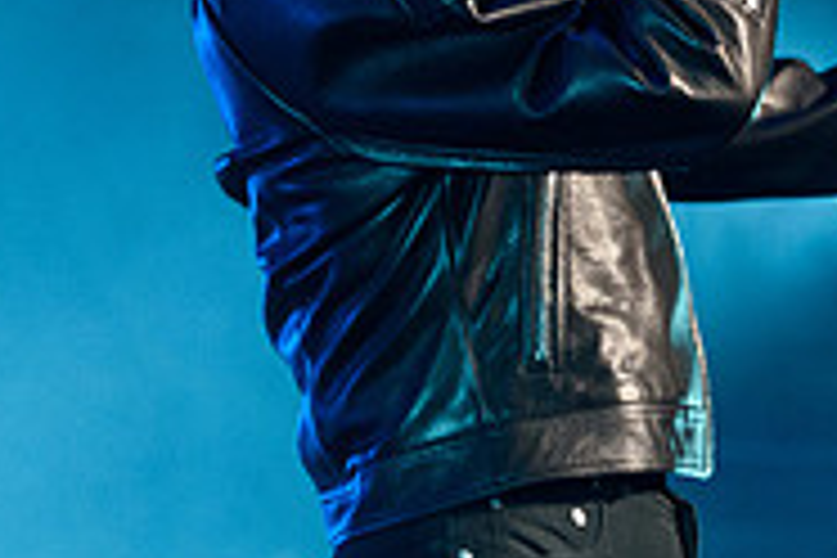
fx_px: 26154
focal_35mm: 1125
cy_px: -96
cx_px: 1166
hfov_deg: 1.8
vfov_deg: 1.2
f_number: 5.6
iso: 4000
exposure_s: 1/200
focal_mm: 310
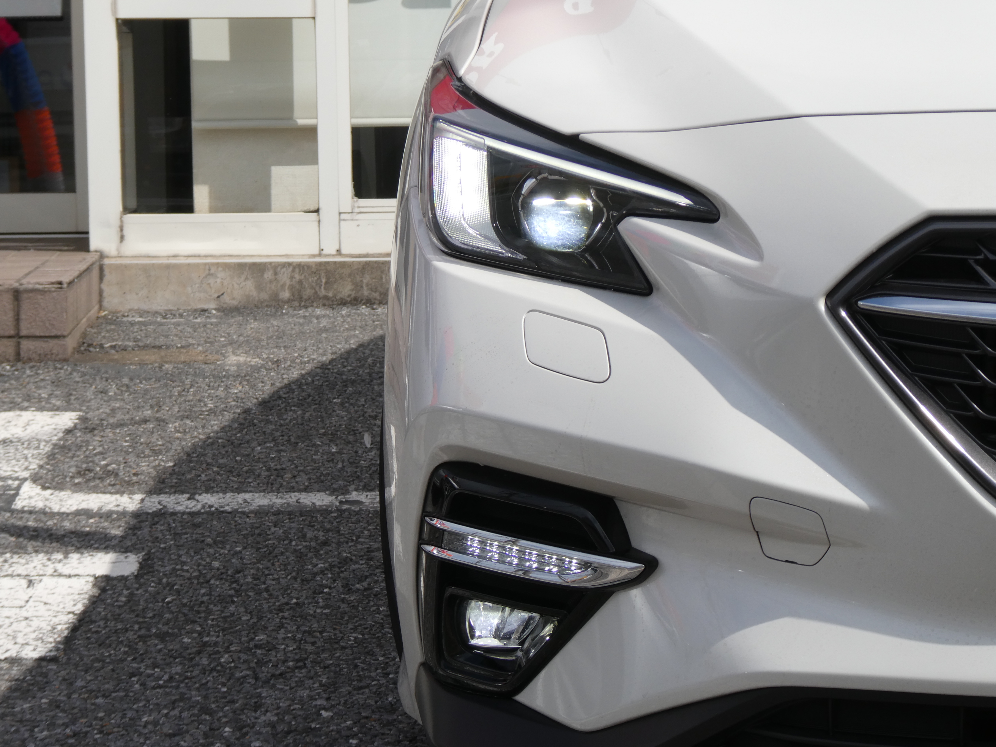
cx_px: 498
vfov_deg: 14.0
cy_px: 374
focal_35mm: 106
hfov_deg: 18.5
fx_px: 3050
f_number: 5.1
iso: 80
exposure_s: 1/640
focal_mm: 19
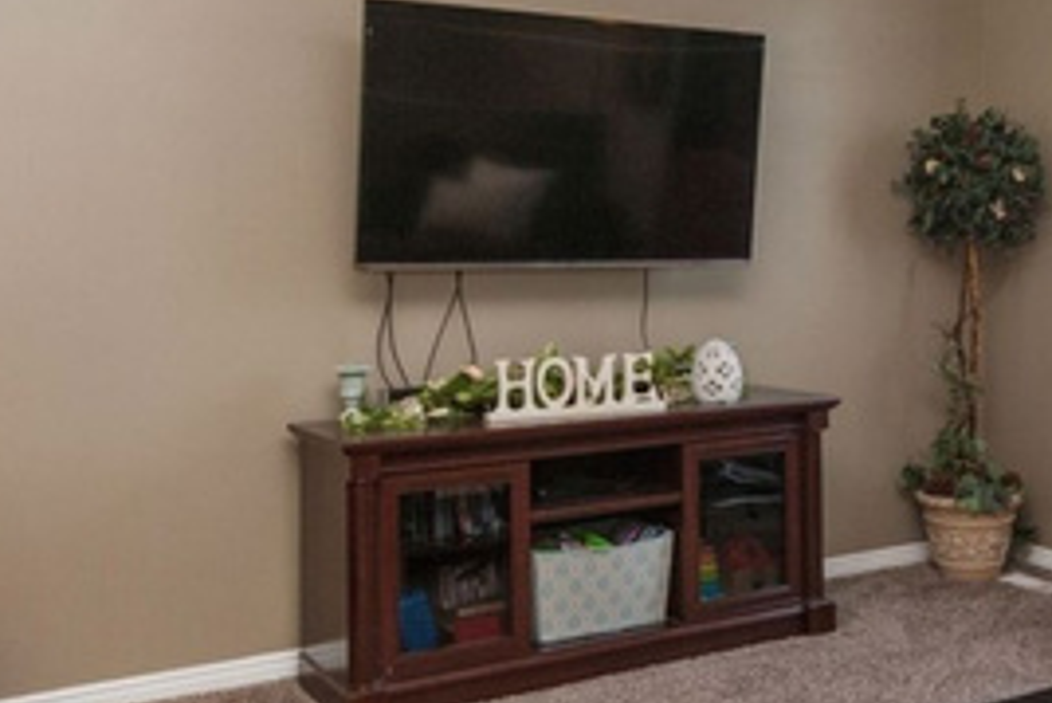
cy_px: 326
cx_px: 805
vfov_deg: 31.2
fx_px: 1257
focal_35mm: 43
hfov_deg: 43.8
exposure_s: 1/60
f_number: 5
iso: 200
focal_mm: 12
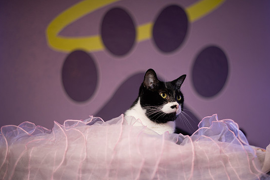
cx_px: 160
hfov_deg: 33.3
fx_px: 450
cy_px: 105
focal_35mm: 60
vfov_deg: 22.6
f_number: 1.4
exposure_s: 1/250
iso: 250
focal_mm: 50
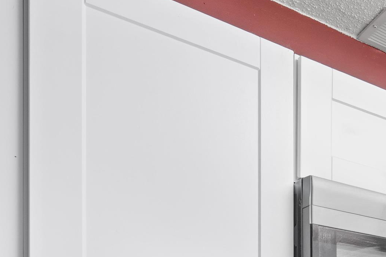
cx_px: 542
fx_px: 520
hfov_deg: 29.5
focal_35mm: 48
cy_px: 368
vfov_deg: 23.3
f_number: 8
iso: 100
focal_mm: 11
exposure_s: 1.3
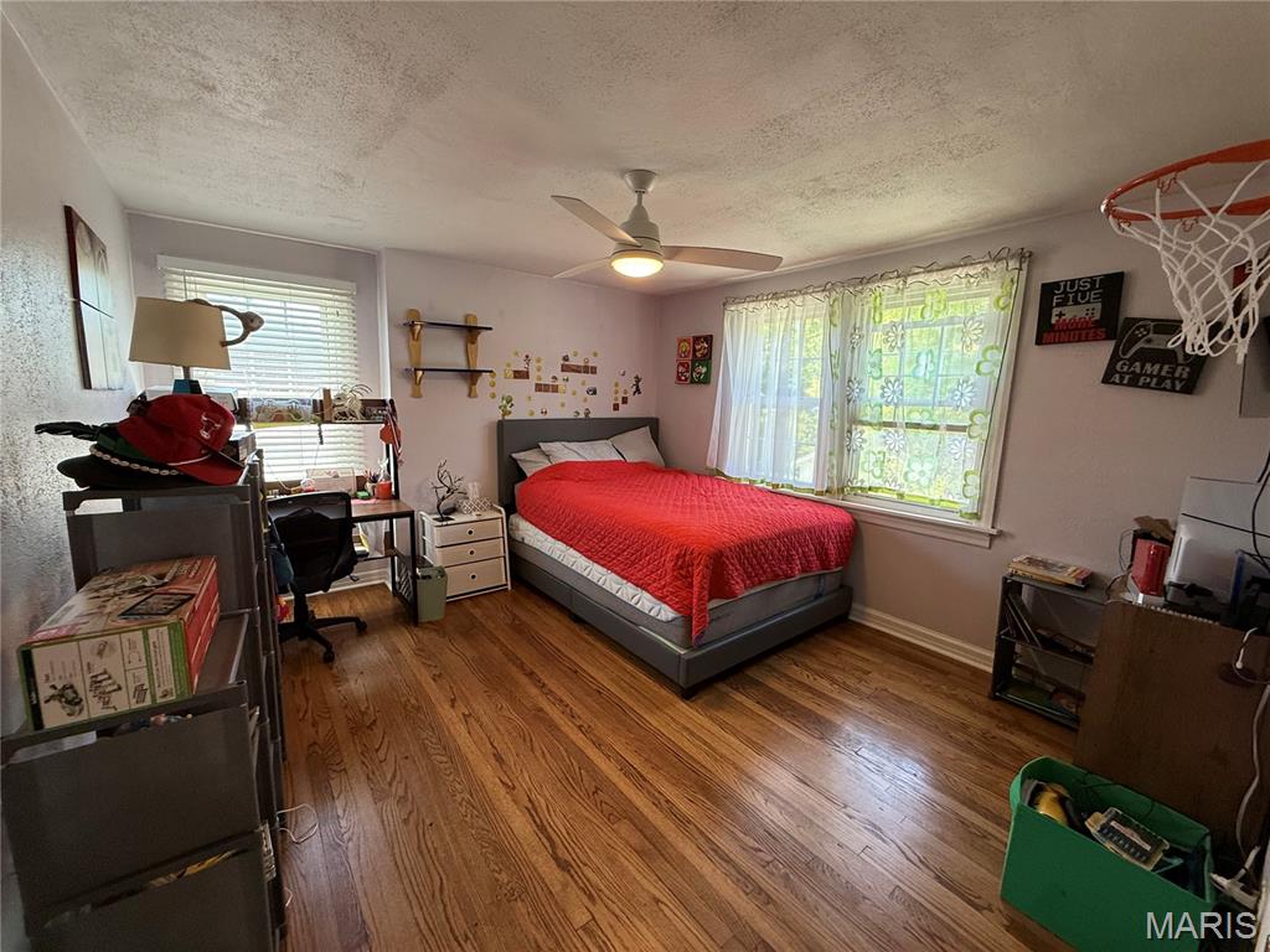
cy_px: 476
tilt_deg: -8.1
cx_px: 635
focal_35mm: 14
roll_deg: -1.4
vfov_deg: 85.7
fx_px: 514
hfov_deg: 102.1
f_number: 2.2
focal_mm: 2.22
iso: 200
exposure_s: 1/120
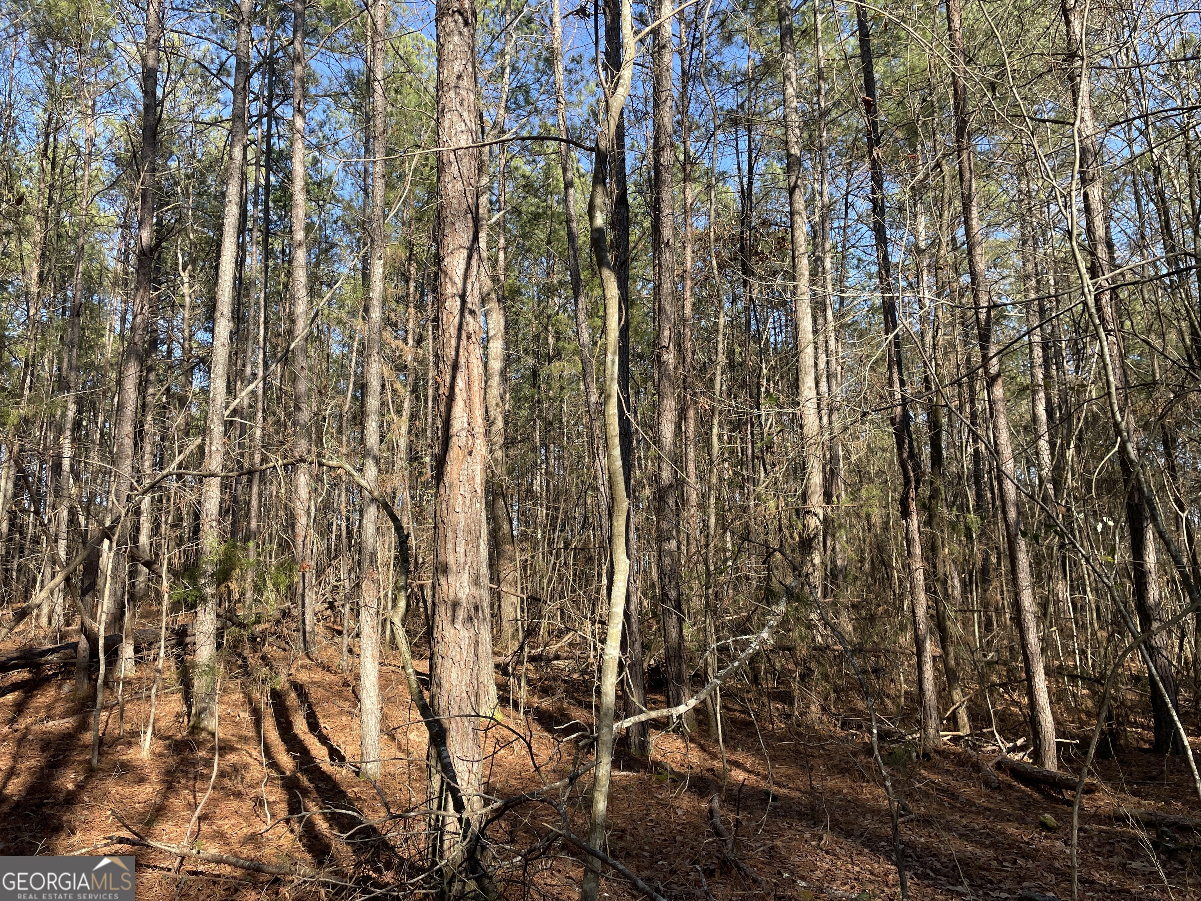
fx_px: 902
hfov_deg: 67.3
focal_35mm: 26
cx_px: 600
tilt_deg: +13.8
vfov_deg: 53.1
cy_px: 450
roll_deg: +0.5
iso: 32
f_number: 1.6
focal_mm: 4.2
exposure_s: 1/537
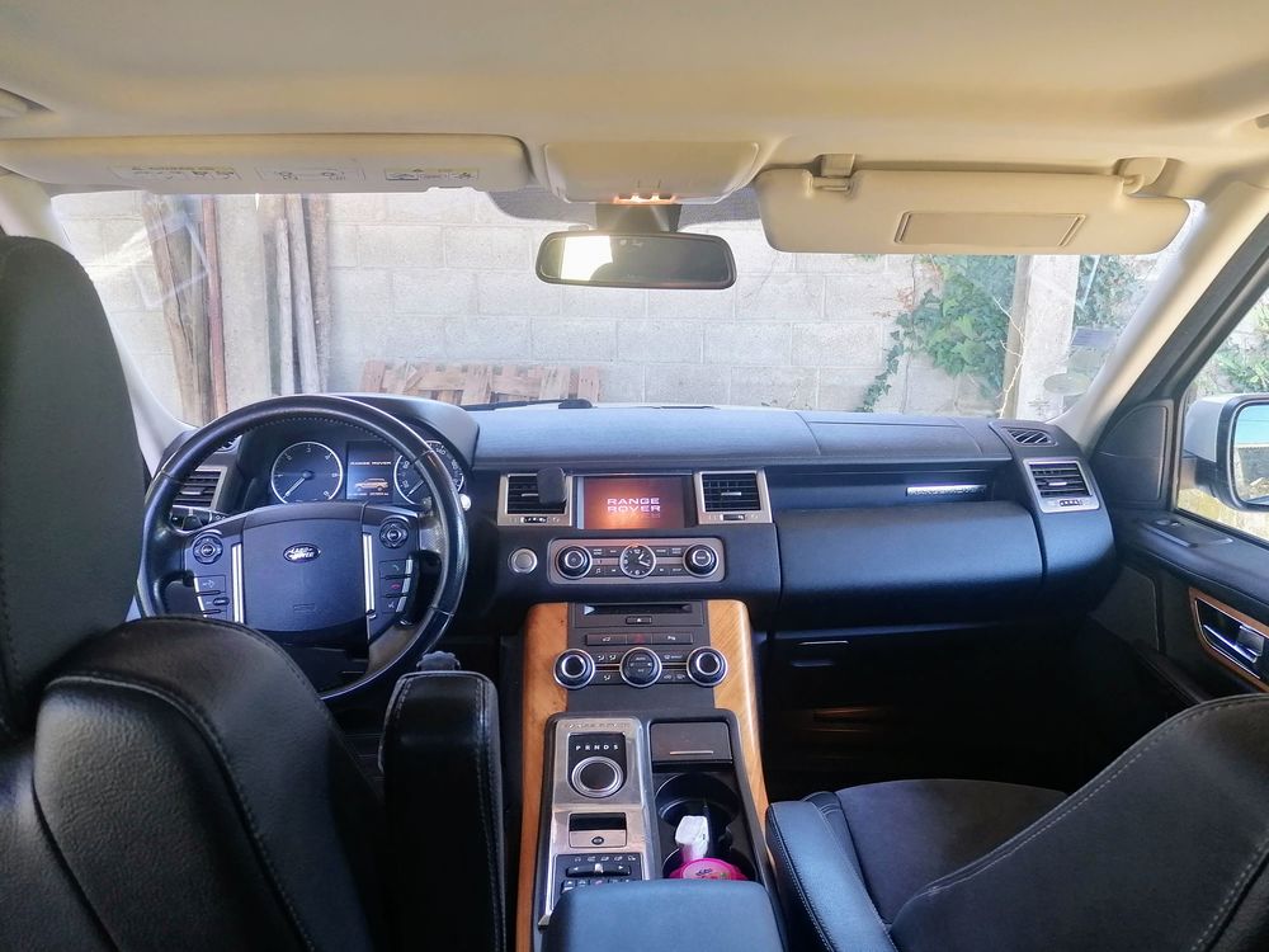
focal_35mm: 27
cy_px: 476
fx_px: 990
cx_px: 634
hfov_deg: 65.3
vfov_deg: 51.4
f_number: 1.8
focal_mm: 4.75
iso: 160
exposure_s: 1/60
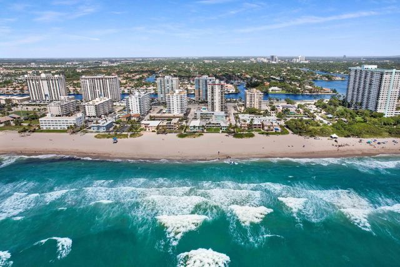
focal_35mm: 22
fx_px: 244
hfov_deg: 78.6
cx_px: 200
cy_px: 134
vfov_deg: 57.3
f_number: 2.8
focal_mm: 8.38
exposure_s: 1/1000
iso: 100
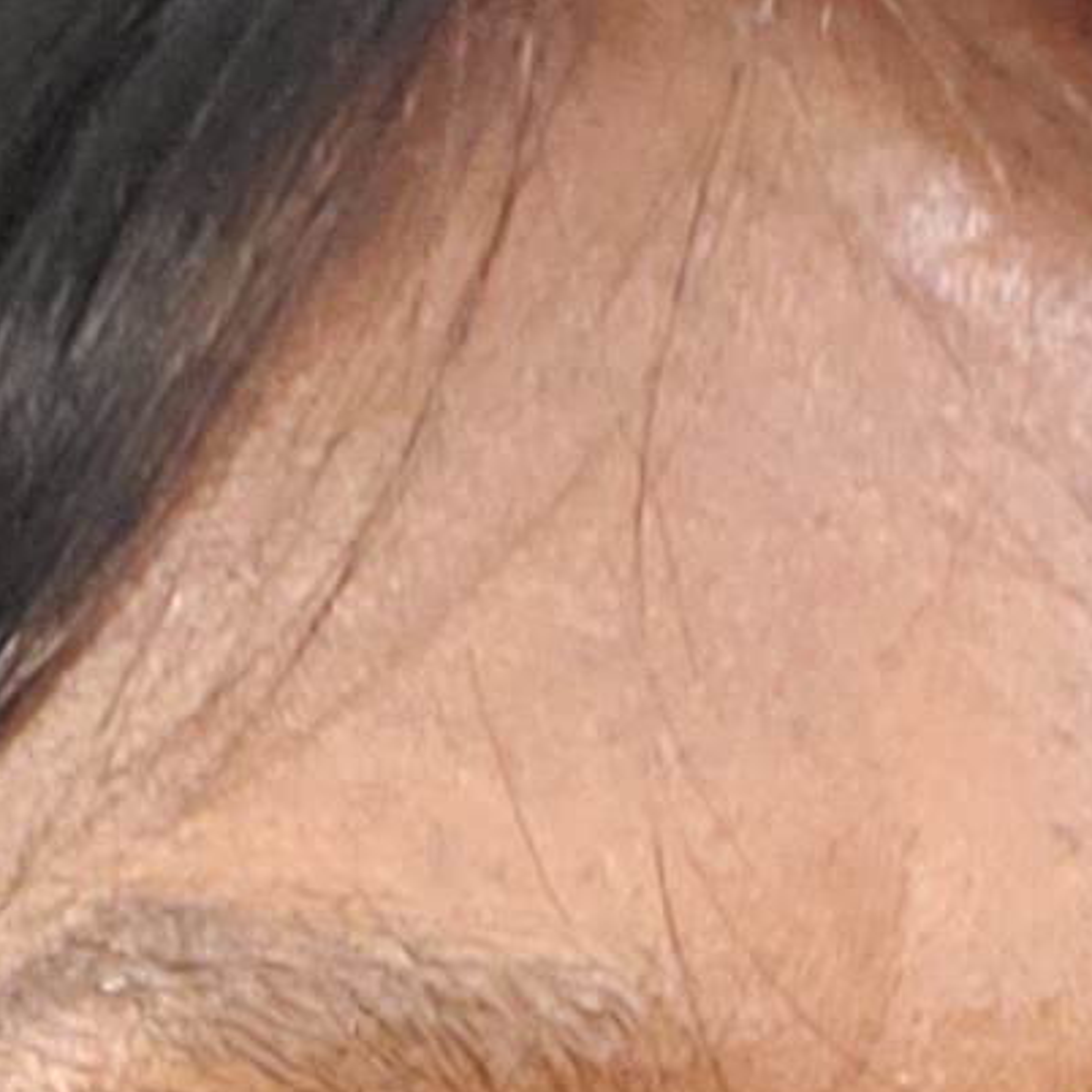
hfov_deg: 8.4
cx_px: 380
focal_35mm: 207
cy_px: 2214
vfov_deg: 8.0
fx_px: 7388
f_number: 1.9
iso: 640
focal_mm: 3.3
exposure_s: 1/24
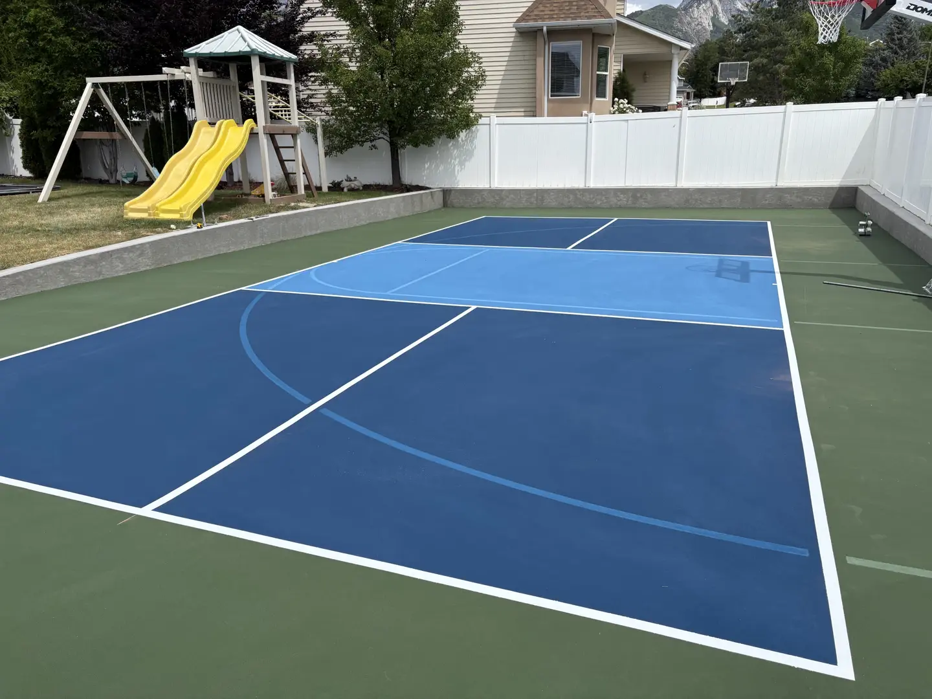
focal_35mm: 26
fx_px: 700
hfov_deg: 67.3
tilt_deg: -15.4
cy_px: 350
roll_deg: +0.8
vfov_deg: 53.1
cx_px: 466
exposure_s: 1/3279
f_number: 1.6
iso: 50
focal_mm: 5.96
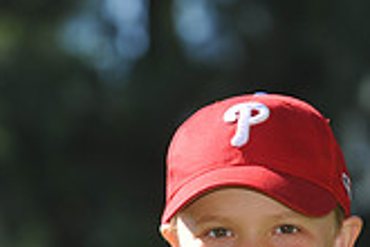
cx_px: 242
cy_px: 373
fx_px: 5611
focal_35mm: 546
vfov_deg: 2.5
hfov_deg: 3.8
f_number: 5.6
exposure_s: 1/400
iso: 200
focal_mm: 155
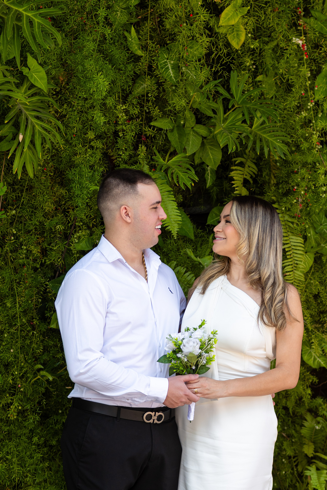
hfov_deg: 10.8
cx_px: 164
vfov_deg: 16.1
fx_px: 1737
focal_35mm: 128
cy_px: 245
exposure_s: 1/1000
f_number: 2.5
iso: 160
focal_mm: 85
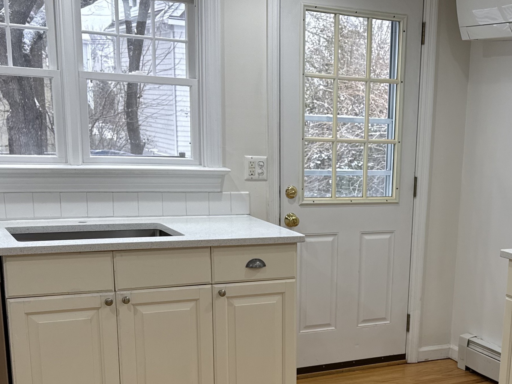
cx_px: 410
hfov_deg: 34.5
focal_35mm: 54
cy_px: 331
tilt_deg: -14.4
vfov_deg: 26.3
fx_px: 799
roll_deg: -2.4
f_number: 1.78
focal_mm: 6.76
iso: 80
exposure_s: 1/120
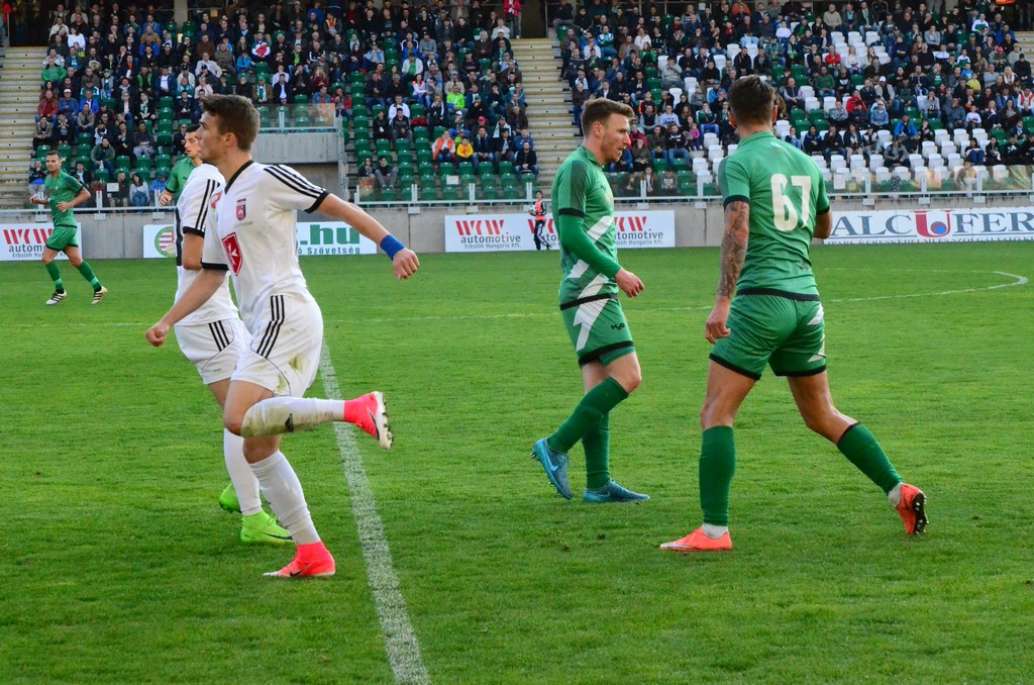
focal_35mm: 105
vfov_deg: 13.0
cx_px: 517
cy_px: 342
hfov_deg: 19.5
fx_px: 3009
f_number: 10
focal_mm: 70
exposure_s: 1/1600
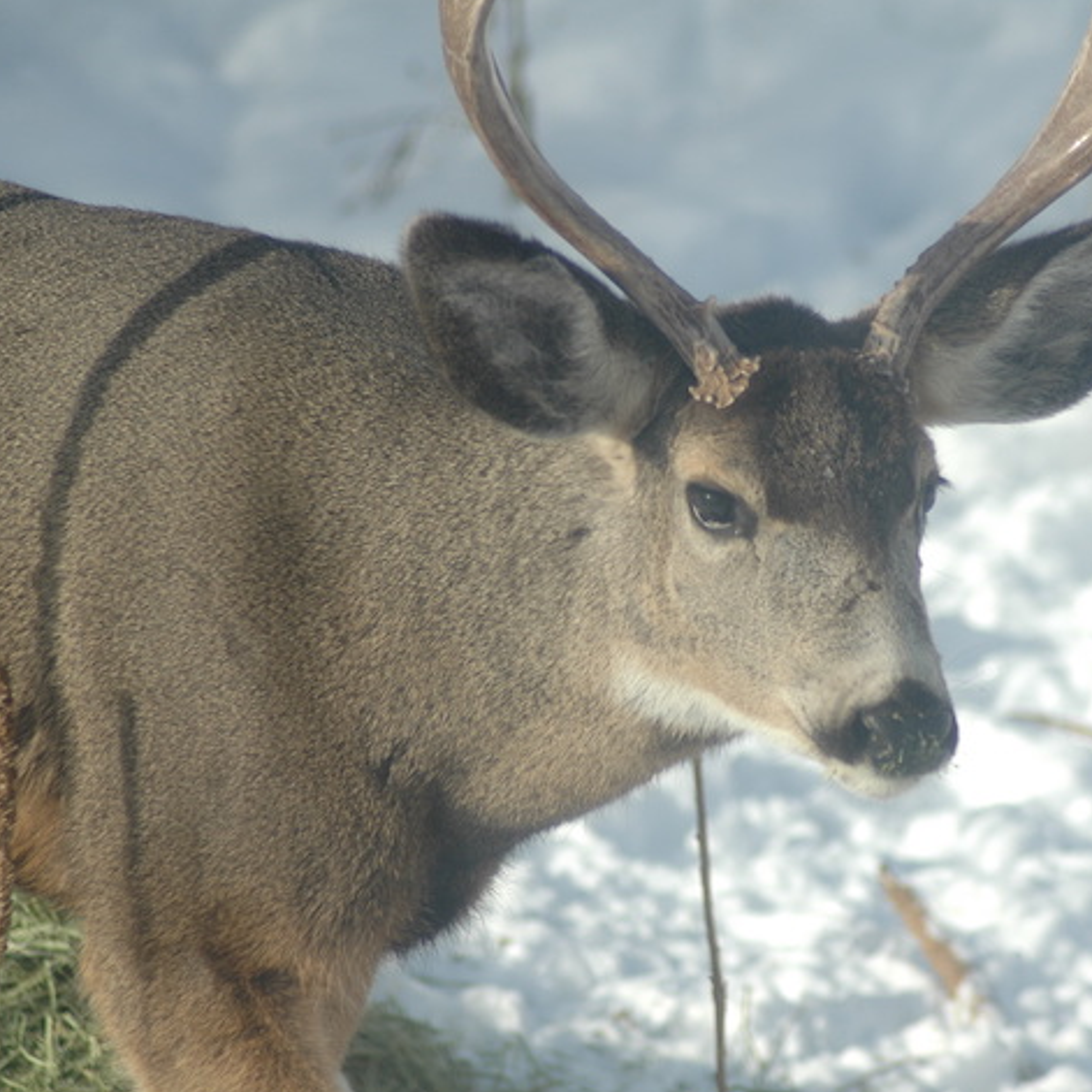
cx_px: 670
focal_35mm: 319
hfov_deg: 5.5
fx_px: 11374
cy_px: 578
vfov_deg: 5.5
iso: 200
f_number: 6.3
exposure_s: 1/1000
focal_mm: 155
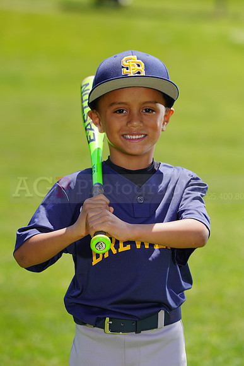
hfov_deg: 5.1
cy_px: 183
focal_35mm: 268
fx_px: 2723
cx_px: 122
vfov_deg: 7.7
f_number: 7.1
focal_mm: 268
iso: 100
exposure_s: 1/250
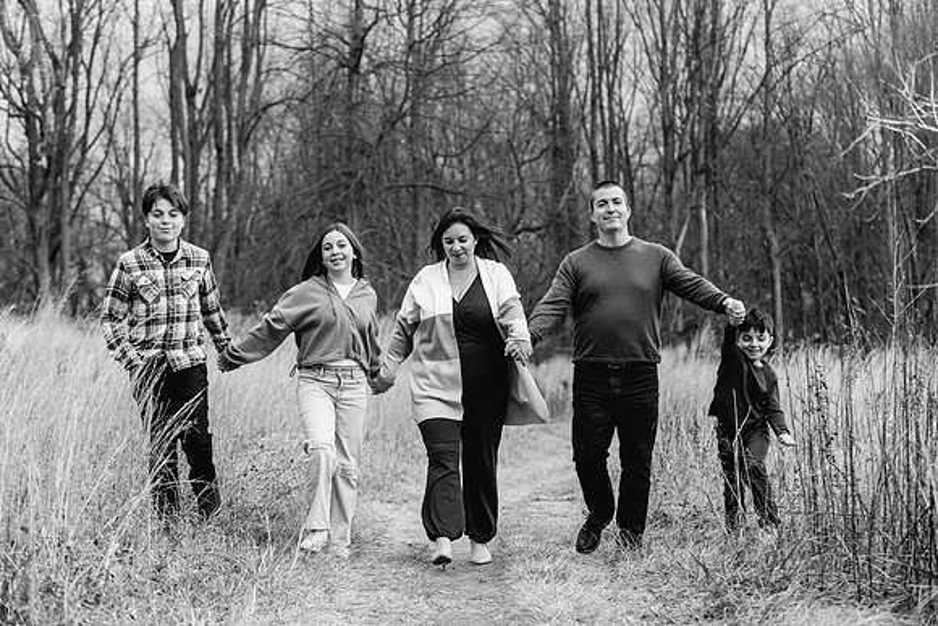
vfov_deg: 18.4
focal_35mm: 74
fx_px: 1937
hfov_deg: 27.2
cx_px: 471
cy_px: 311
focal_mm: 70
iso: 1000
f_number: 3.5
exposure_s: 1/800
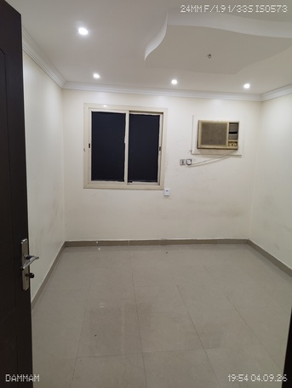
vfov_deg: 71.5
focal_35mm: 24
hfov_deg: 56.9
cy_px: 194
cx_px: 146
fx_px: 269
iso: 573
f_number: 1.88
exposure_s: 1/33.3
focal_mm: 5.56
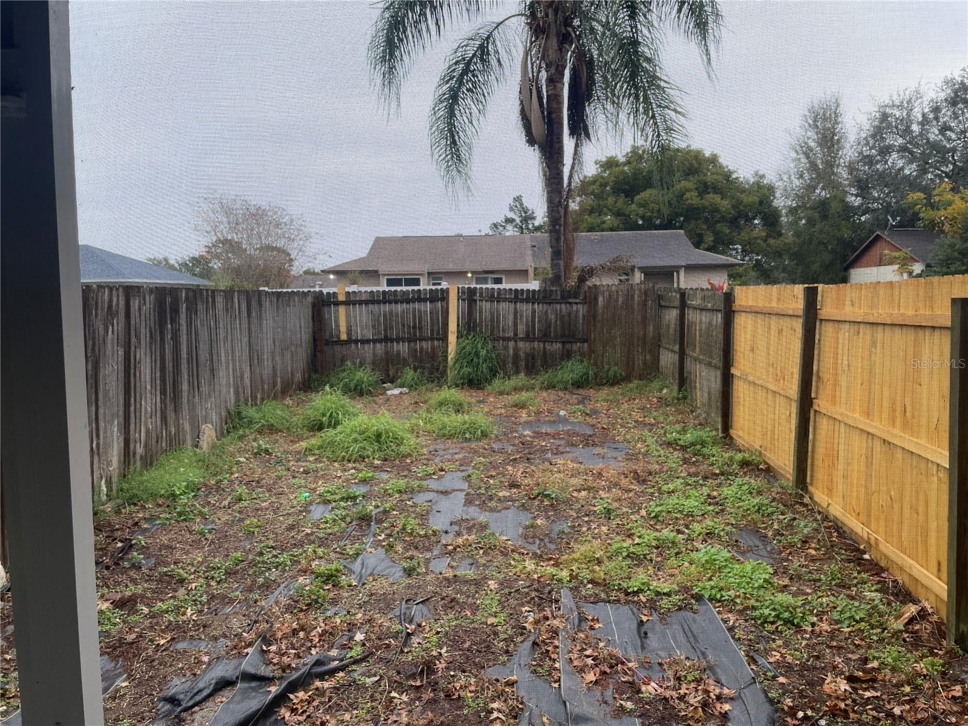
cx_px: 484
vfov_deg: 53.1
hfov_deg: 67.3
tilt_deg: -5.2
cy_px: 363
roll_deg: +1.0
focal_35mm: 26
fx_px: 727
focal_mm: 4.2
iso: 32
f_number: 1.6
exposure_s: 1/643
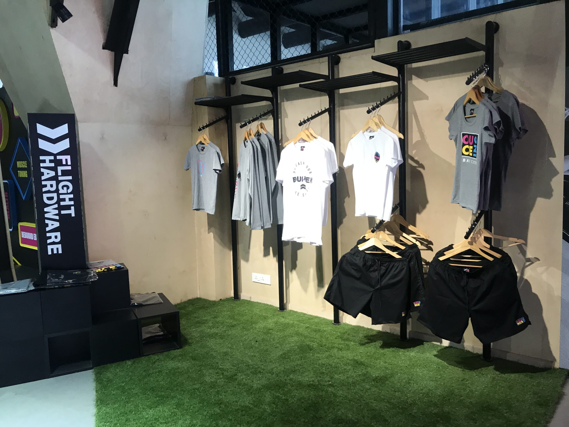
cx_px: 284
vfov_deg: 49.7
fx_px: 460
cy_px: 214
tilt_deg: -4.6
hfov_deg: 63.4
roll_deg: +1.6
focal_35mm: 28
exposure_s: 1/33
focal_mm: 3.99
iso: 32
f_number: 1.8
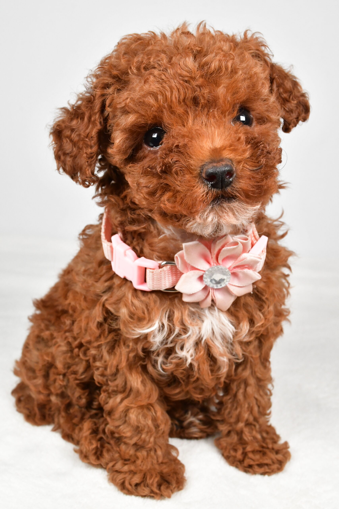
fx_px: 593
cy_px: 254
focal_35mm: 42
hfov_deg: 31.9
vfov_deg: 46.4
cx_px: 170
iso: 4000
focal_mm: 28
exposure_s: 1/640
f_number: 11
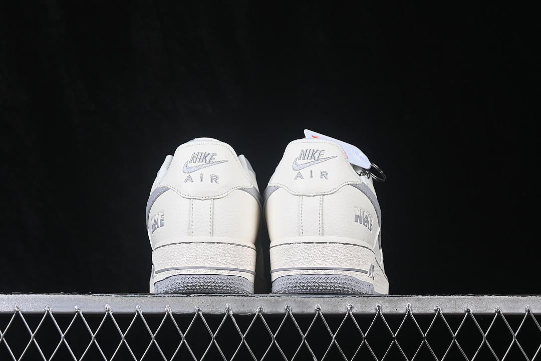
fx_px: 1127
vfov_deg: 18.2
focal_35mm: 75
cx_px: 270
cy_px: 180
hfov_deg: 27.0
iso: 160
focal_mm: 50
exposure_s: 1/80
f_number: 8
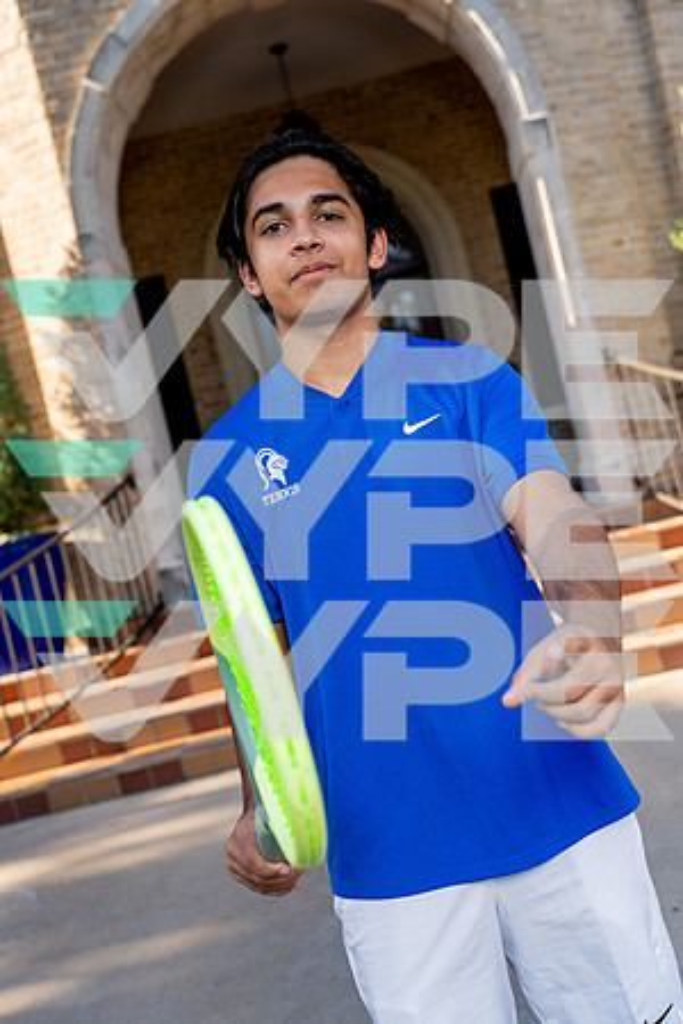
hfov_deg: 29.9
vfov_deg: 43.6
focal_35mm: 45
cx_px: 342
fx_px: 1281
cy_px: 512
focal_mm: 45
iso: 100
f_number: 4
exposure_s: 1/250
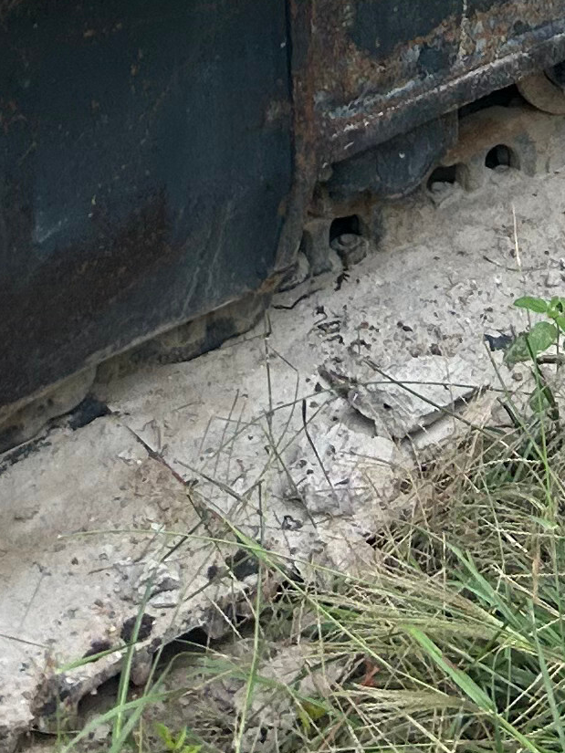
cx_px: 675
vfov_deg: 12.6
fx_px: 2763
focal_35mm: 127
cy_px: -960
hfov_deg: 11.4
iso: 64
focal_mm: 5.7
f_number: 1.5
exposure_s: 1/121
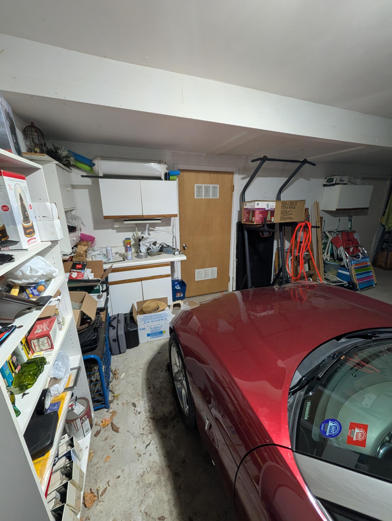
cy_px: 260
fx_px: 181
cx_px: 196
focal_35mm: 12
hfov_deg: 94.6
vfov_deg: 110.5
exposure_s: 1/113
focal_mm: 2.02
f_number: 1.7
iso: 260
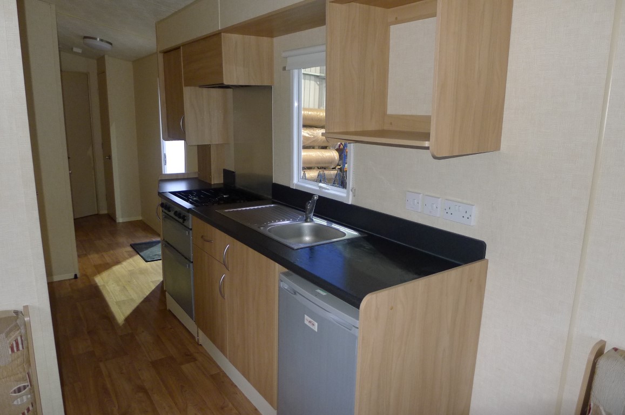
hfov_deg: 73.8
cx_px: 312
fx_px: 416
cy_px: 208
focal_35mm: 24
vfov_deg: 53.0
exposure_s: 1/8
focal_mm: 5.1
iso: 320
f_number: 2
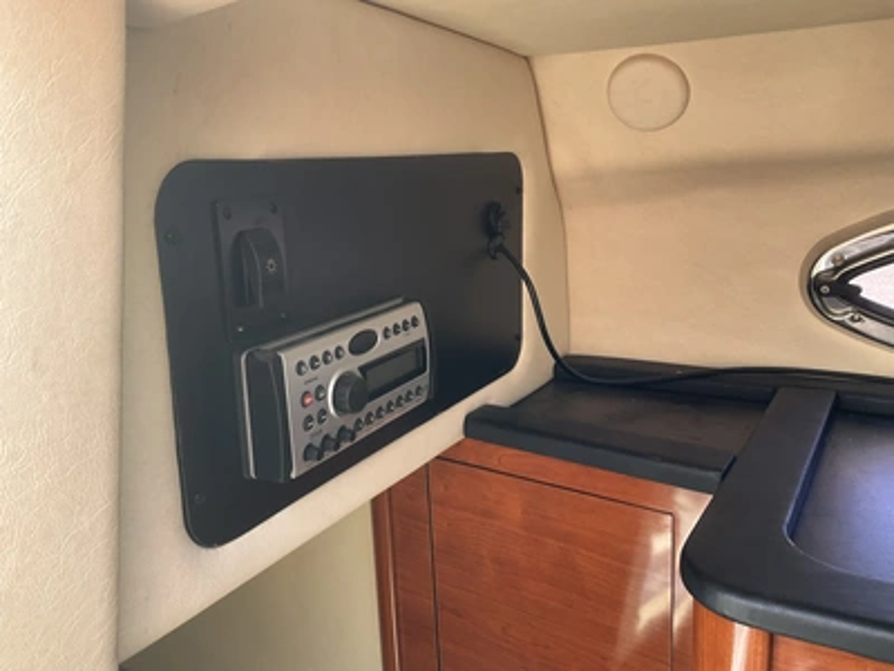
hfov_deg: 61.7
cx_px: 447
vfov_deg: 48.2
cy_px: 336
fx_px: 749
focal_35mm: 29
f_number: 1.8
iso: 50
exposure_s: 1/122
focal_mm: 3
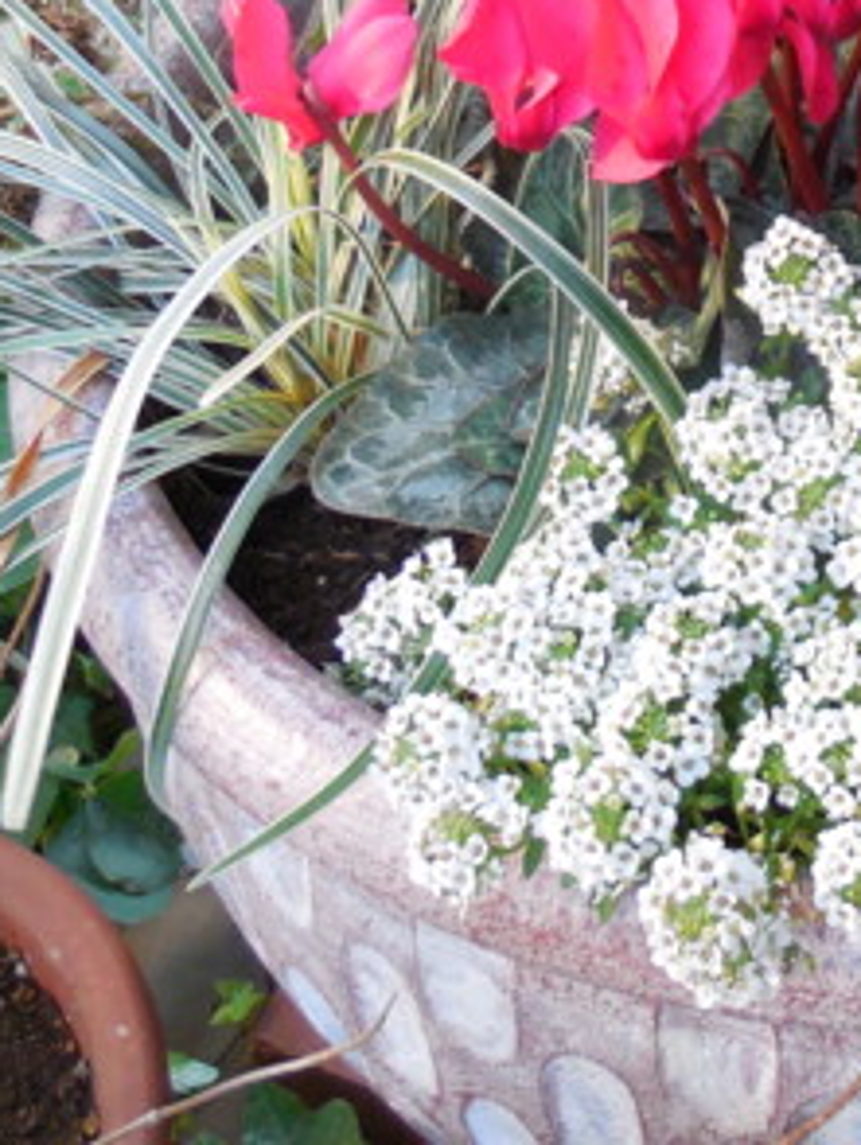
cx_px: 1044
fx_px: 2252
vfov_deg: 27.6
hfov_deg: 20.2
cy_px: 132
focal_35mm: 68
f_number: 3.1
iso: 220
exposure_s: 1/30
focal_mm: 4.5
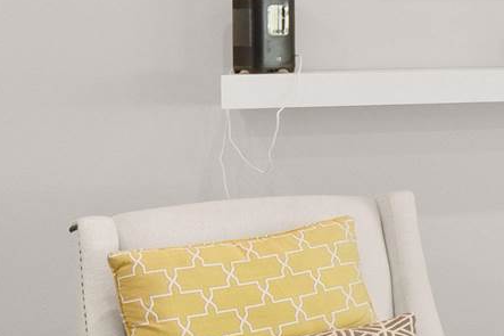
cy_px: 30
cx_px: 1405
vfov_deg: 12.6
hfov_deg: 12.1
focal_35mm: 108
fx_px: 1514
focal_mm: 15.6
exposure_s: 1/2
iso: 200
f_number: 8
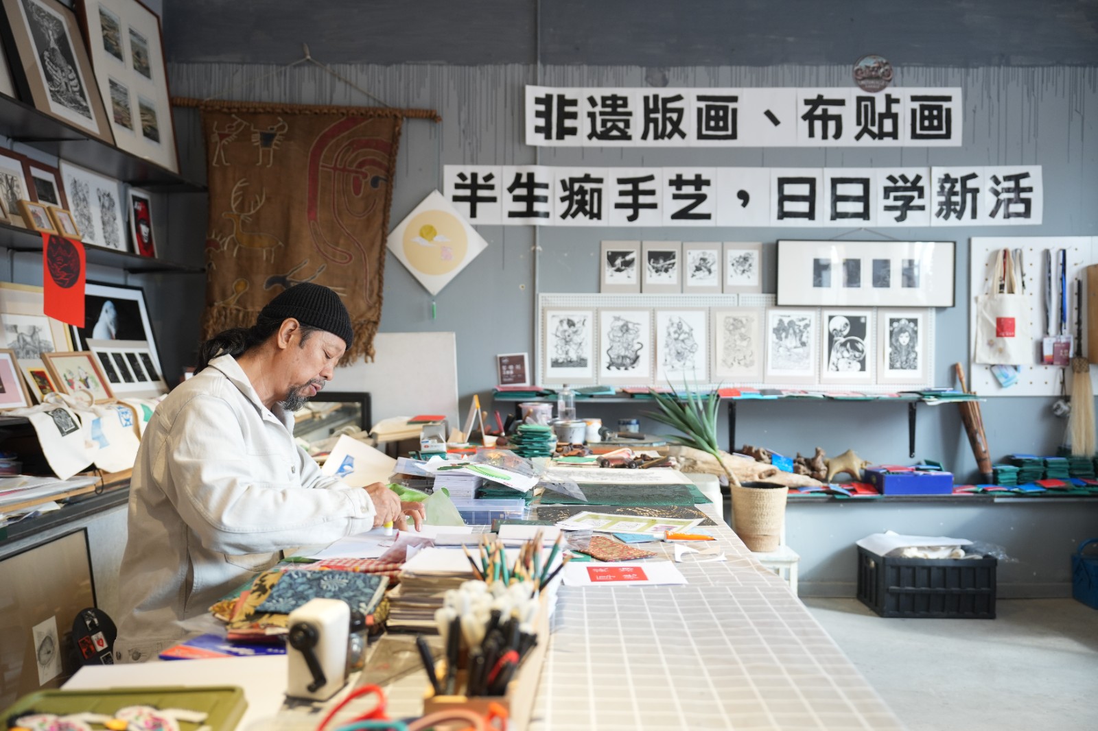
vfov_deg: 41.1
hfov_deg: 58.7
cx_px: 549
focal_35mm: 32
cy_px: 366
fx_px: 976
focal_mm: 32
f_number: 2.8
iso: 500
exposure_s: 1/125
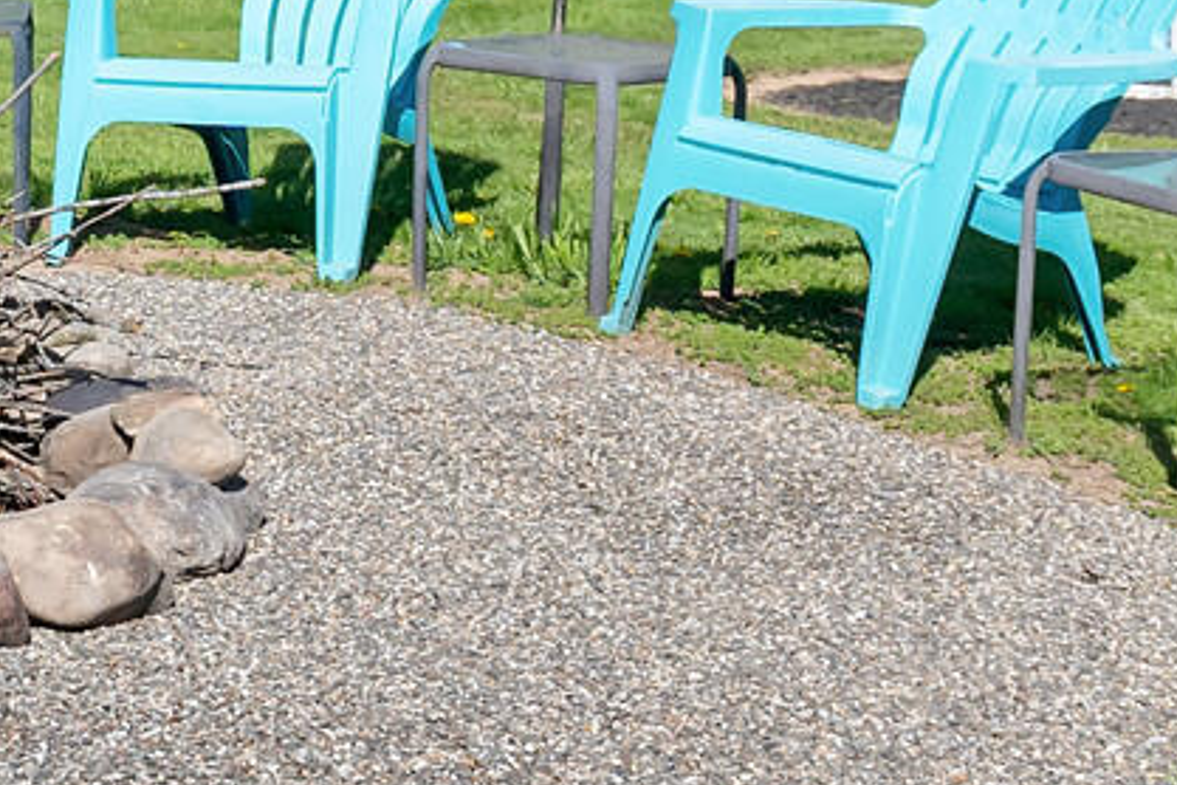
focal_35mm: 126
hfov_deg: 15.7
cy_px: -168
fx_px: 4119
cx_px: -178
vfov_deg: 10.7
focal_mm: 21
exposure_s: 1/5000
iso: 500
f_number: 4
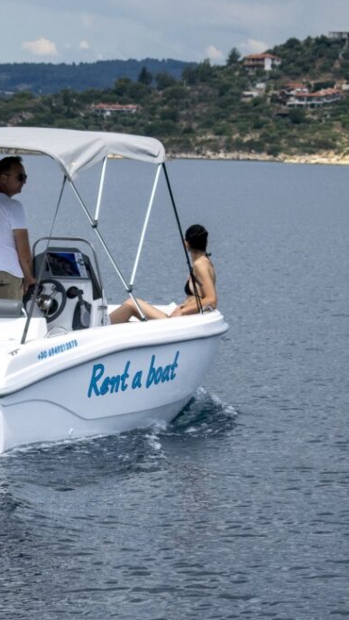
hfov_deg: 6.3
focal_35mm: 193
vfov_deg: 11.1
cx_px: 22
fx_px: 3174
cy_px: 339
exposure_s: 1/3200
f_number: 5.6
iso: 400
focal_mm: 55
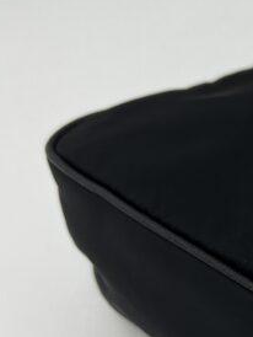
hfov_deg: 13.6
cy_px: 301
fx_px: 944
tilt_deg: -45.8
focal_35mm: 97
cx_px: 461
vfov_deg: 19.8
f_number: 1.5
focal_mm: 5.7
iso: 40
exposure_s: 1/250
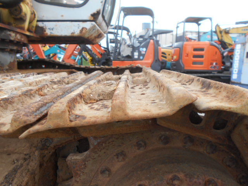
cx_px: 124
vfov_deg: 53.1
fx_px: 186
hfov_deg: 67.3
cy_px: 93
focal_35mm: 26
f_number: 3.2
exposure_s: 1/160
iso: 80
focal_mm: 4.6
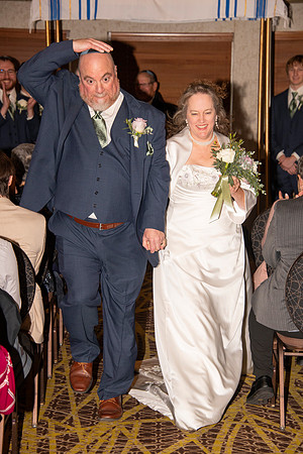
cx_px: 152
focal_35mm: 112
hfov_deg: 12.2
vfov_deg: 18.3
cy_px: 227
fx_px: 1414
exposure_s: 1/160
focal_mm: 112
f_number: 7.1
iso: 1000
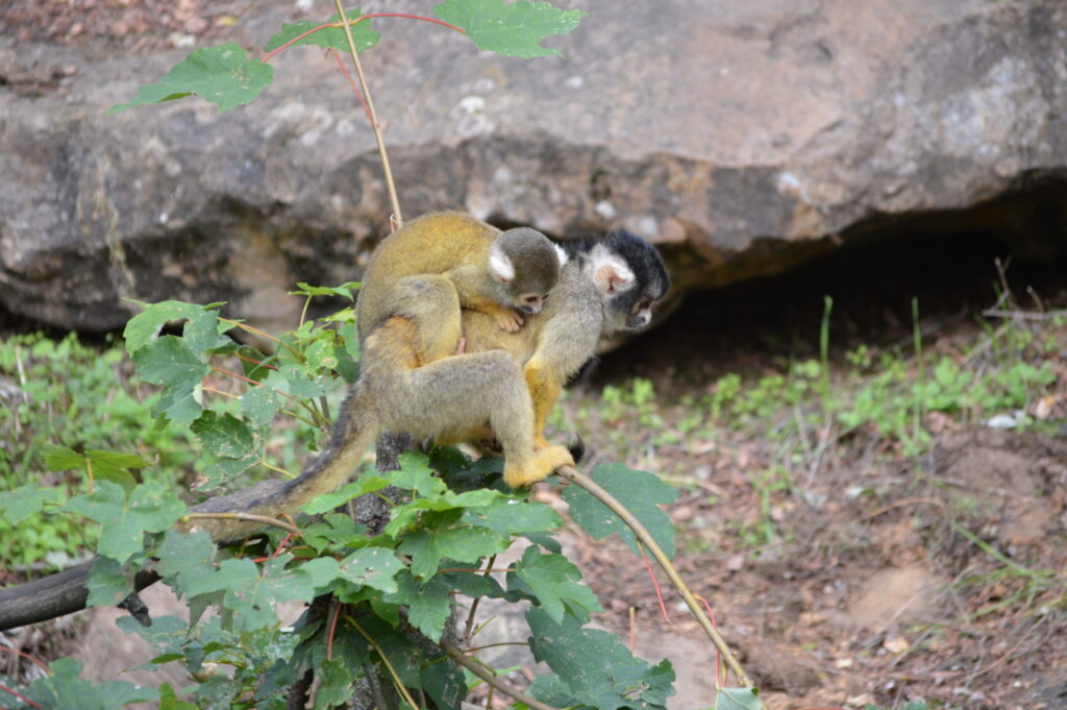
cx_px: 534
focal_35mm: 202
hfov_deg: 10.2
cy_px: 355
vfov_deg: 6.8
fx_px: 5997
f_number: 5.6
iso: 250
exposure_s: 1/125
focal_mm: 135
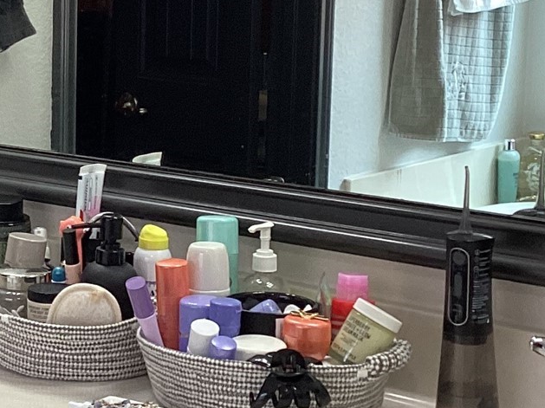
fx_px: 1589
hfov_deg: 19.0
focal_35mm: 101
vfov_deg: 14.5
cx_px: 13
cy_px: 49
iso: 64
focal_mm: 3.3
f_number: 2.4
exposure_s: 1/60
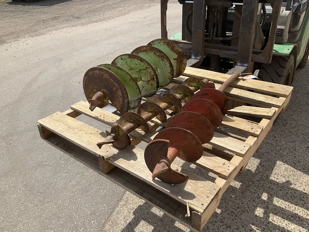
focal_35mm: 29
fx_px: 259
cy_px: 116
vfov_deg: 48.3
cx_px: 154
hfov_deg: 61.6
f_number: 1.8
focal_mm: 3
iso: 25
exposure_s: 1/1490
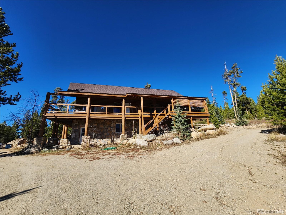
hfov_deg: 106.2
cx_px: 143
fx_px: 107
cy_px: 108
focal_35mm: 13
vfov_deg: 89.9
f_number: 2.2
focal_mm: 2.2
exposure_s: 1/2010
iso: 50
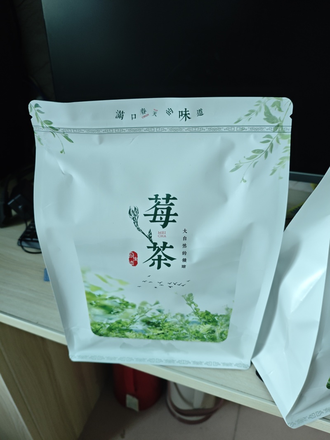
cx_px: 165
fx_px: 331
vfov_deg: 67.3
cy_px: 220
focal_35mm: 26
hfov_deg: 53.1
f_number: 1.5
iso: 500
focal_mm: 4.94
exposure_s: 1/200
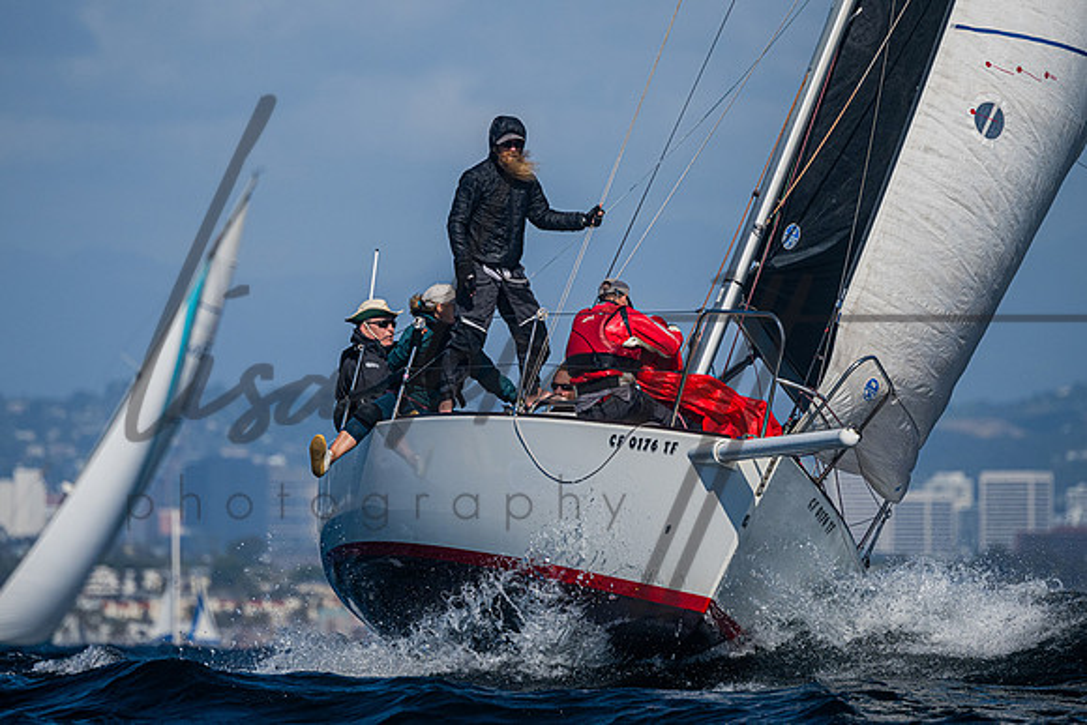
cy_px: 308
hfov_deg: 4.2
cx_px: 499
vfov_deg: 2.8
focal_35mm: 497
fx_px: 14996
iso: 400
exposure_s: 1/6400
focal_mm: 400
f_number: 6.3
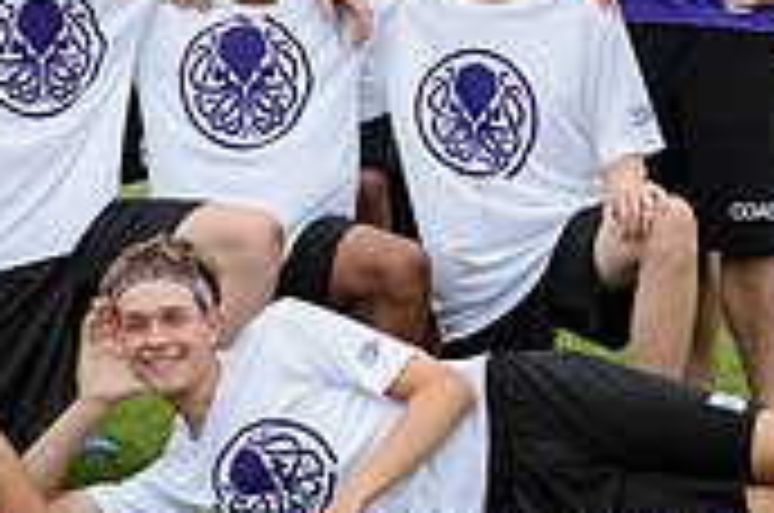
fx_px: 5065
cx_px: -86
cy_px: -27
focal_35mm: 236
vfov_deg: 5.8
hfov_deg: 8.7
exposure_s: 1/1250
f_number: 5.6
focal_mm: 70
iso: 640
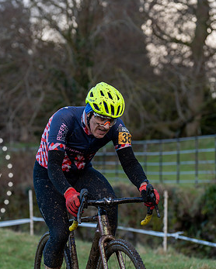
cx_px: 61
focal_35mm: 124
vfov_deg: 15.5
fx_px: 990
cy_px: 137
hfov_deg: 12.4
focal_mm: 79
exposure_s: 1/1000
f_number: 3.2
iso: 400
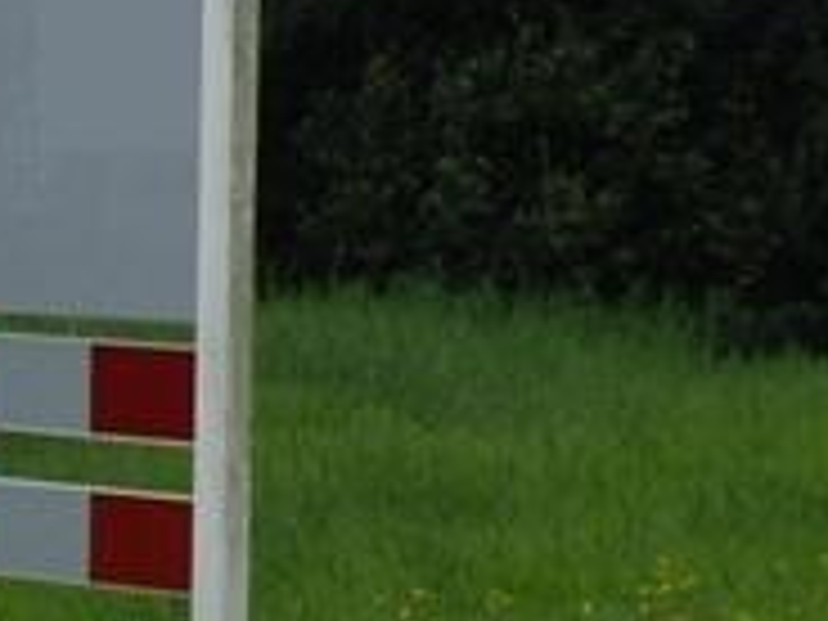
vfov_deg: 11.1
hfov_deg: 14.9
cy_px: 14
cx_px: 585
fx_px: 3157
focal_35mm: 132
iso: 64
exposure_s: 1/250
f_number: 2.8
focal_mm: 7.9
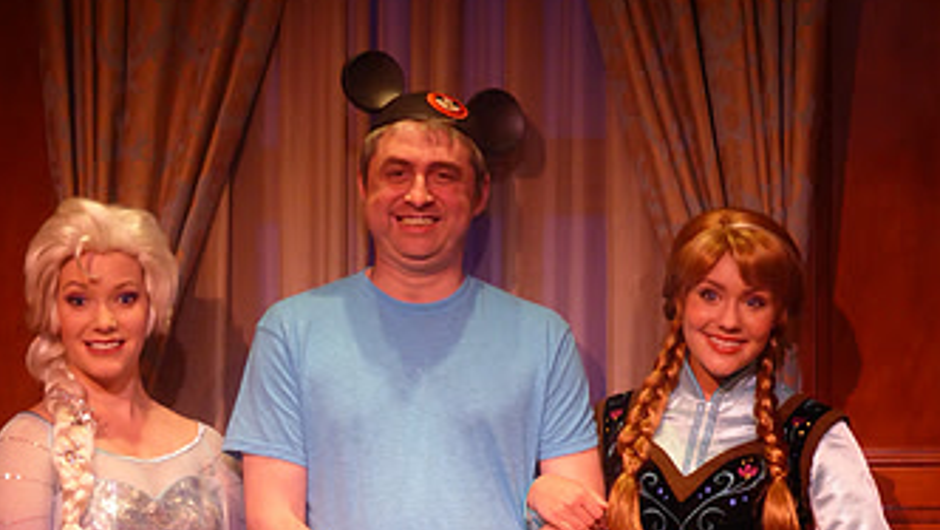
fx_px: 2094
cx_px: 471
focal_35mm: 84
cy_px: 573
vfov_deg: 14.1
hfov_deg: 25.3
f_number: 4.6
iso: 400
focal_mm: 9.7
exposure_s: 1/20
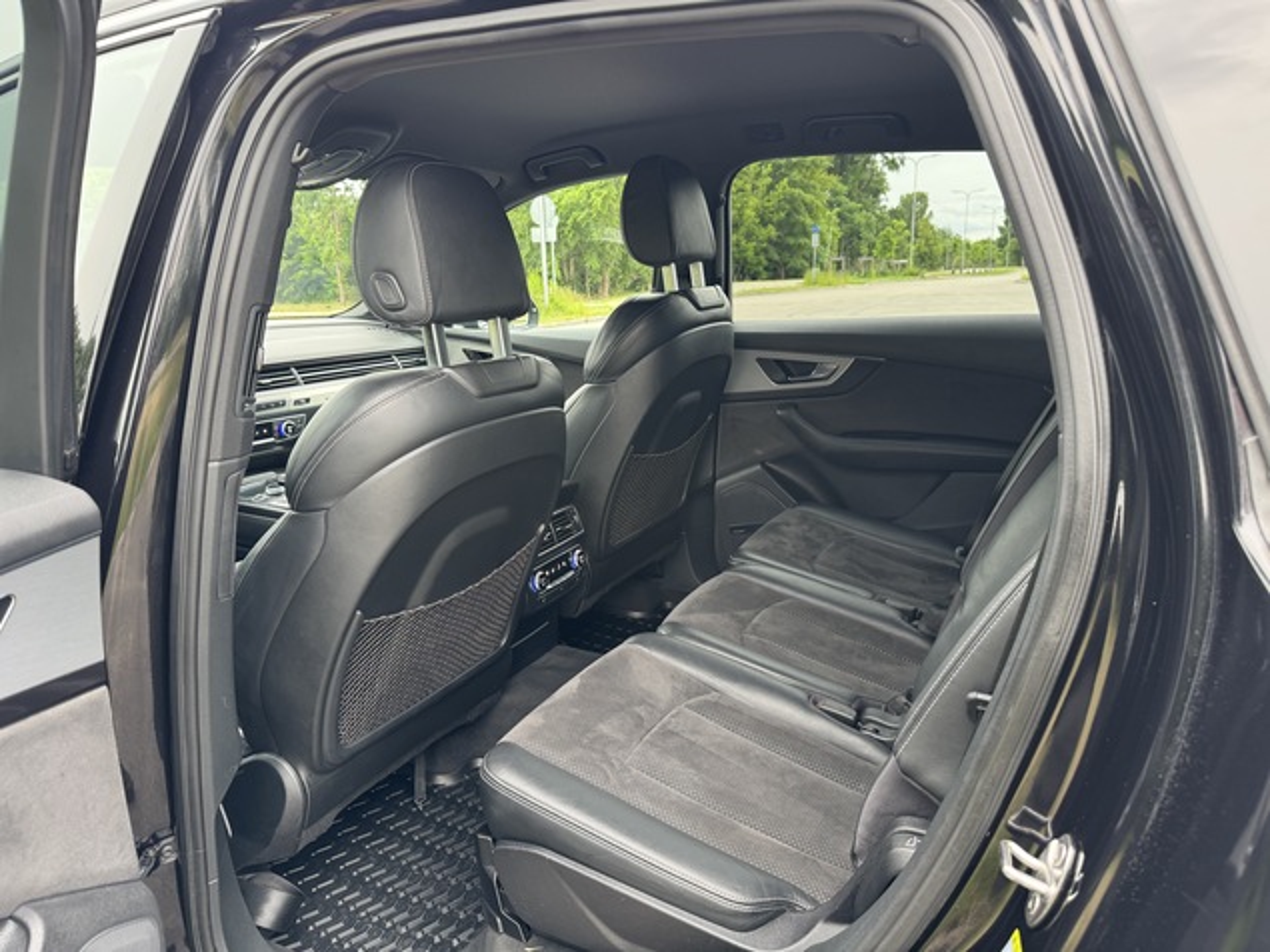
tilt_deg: -13.0
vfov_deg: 56.8
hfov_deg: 71.6
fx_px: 880
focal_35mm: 24
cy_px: 476
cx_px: 635
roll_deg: +1.7
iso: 125
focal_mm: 6.76
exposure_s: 1/121
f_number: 1.78
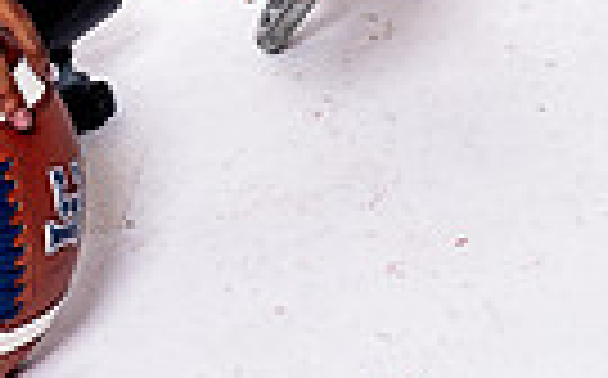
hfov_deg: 9.9
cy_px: -567
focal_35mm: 211
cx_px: -9
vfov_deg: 5.9
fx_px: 3492
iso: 400
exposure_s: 1/250
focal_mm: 62
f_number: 8
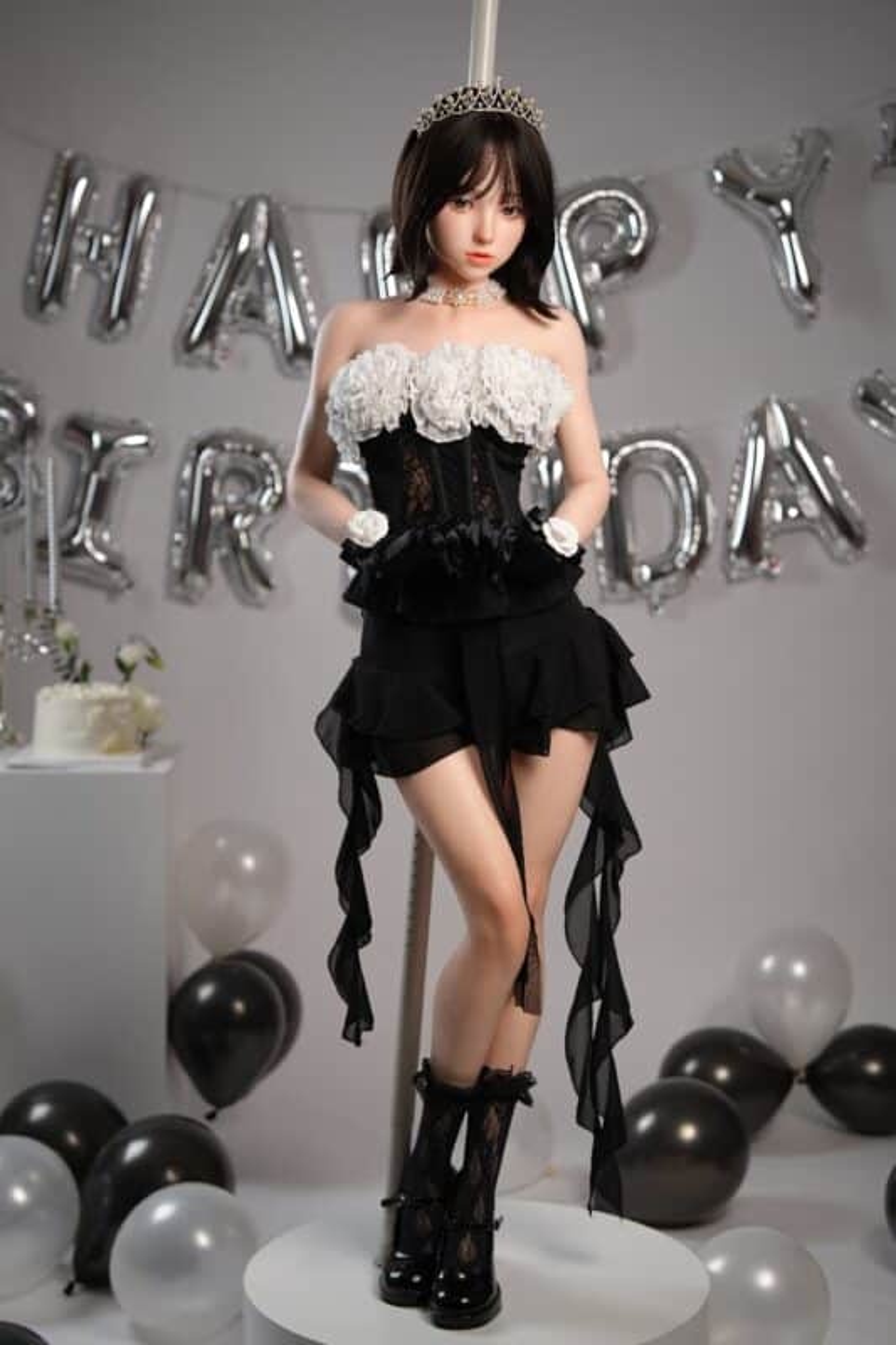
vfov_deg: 28.8
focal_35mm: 70
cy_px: 672
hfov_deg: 19.4
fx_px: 2614
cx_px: 448
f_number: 2.8
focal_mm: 70
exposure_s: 1/160
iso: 200
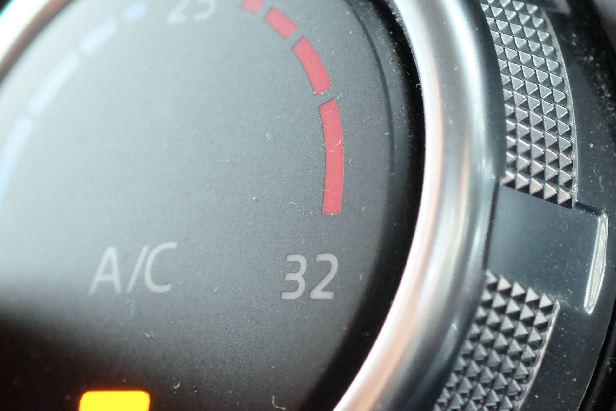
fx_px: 3884
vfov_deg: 6.0
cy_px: 429
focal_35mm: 227
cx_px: 390
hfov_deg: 9.1
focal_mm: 60
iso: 2500
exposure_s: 1/60
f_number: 4
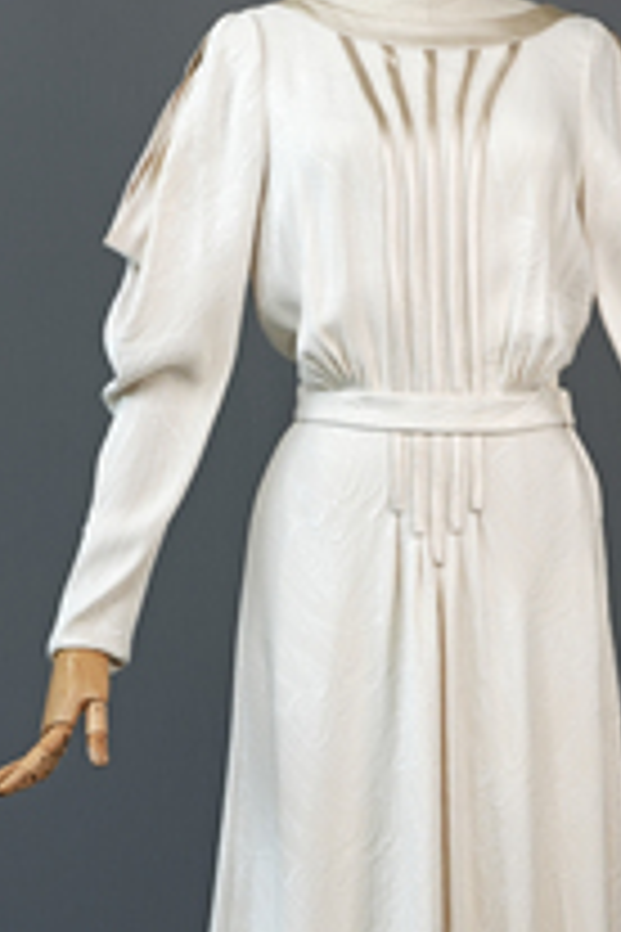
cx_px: 412
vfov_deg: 21.7
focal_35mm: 93
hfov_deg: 14.7
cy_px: 691
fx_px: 2405
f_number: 8
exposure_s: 1/30
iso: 200
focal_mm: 33
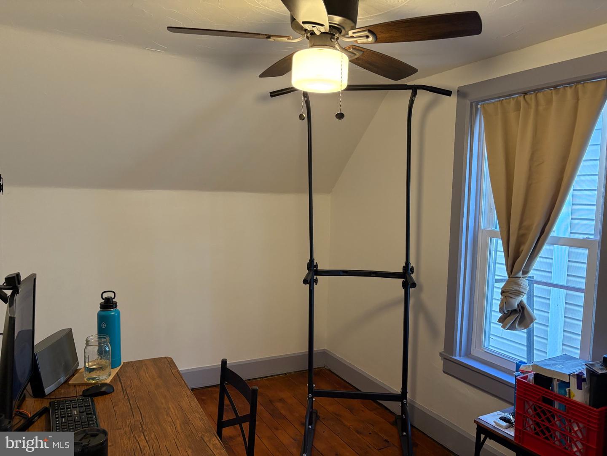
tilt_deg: -4.4
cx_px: 304
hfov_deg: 67.3
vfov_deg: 53.1
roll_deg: -1.4
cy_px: 228
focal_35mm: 26
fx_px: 456
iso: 250
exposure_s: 1/60
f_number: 1.6
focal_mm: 5.96
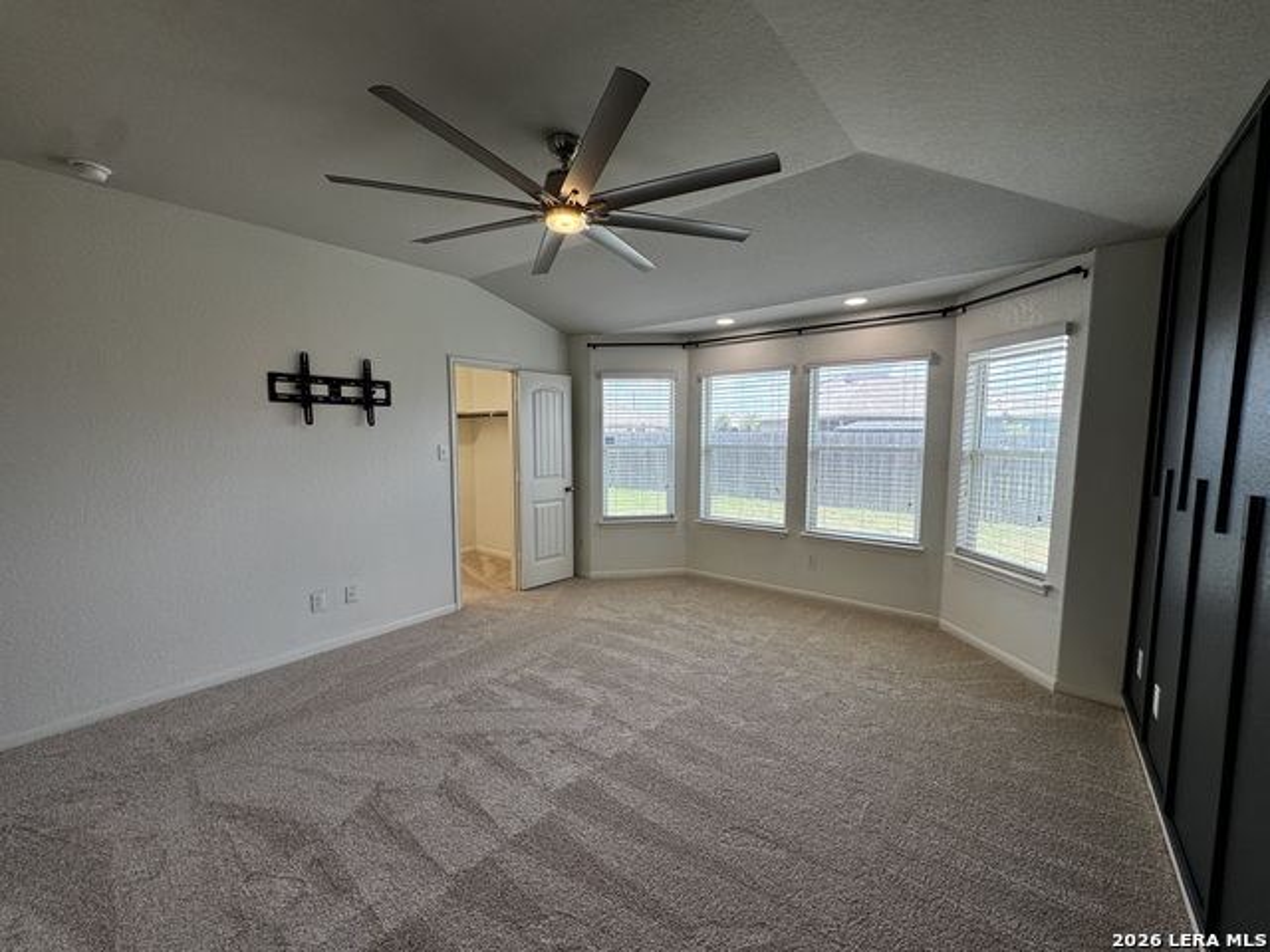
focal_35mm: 14
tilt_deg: -4.9
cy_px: 476
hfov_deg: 102.1
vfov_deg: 85.7
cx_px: 635
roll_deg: -0.1
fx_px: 514
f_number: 2.2
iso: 50
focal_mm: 2.22
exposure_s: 1/120
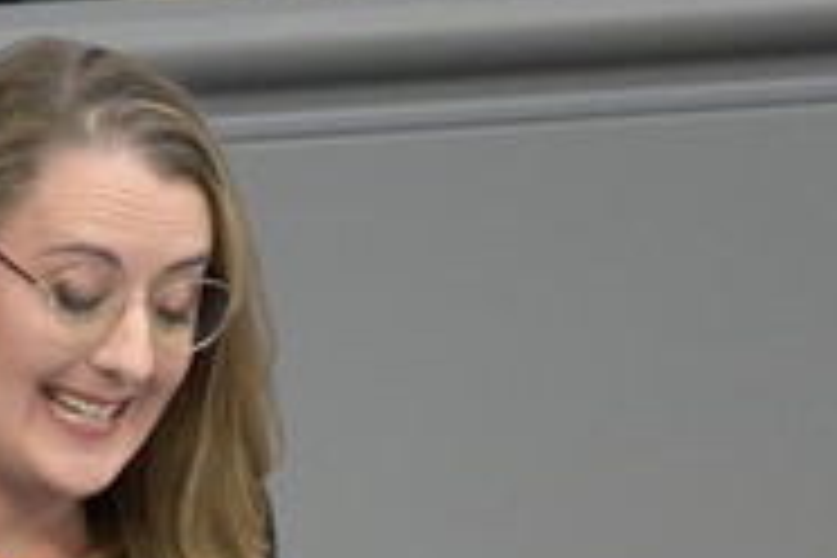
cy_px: 644
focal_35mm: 1211
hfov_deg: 1.7
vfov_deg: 1.1
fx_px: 28154
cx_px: 20
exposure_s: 1/400
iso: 6400
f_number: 6.3
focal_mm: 500
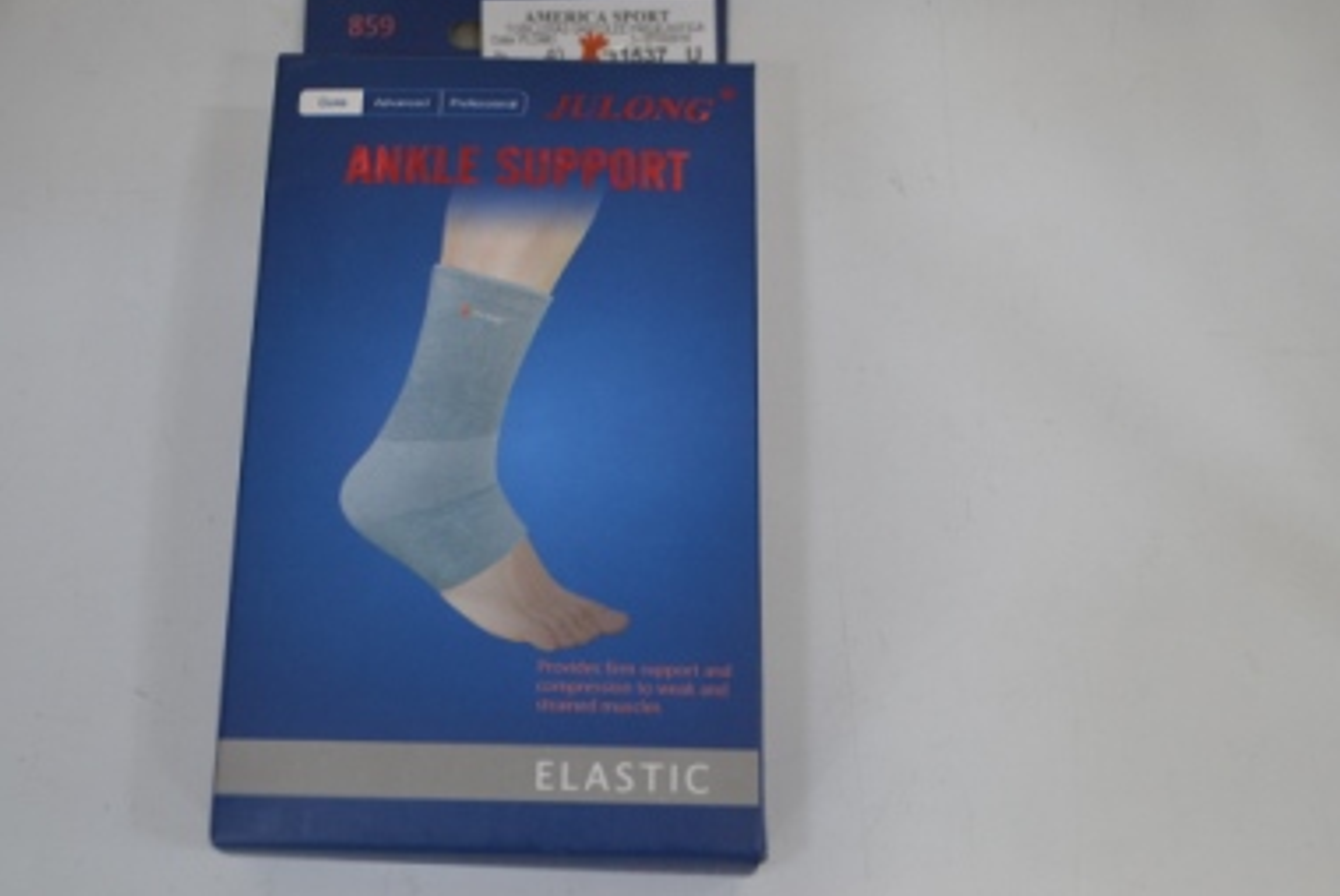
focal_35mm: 46
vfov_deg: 29.3
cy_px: 386
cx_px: 610
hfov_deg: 42.7
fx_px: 1713
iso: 400
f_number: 5.6
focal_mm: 26
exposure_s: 1/50
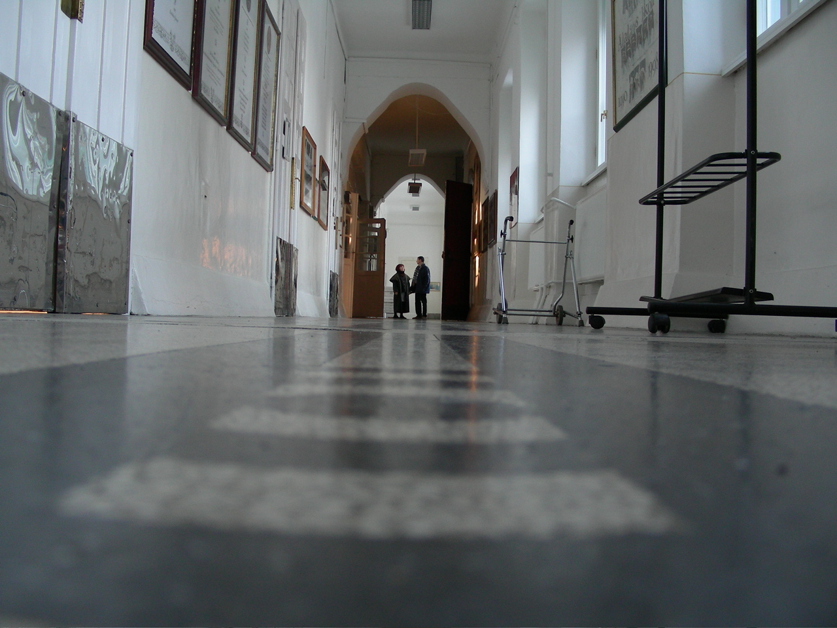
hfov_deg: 49.0
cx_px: 418
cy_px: 314
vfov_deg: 37.7
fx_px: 919
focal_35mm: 38
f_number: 3.5
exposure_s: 1/6.2
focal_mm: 6.3
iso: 50
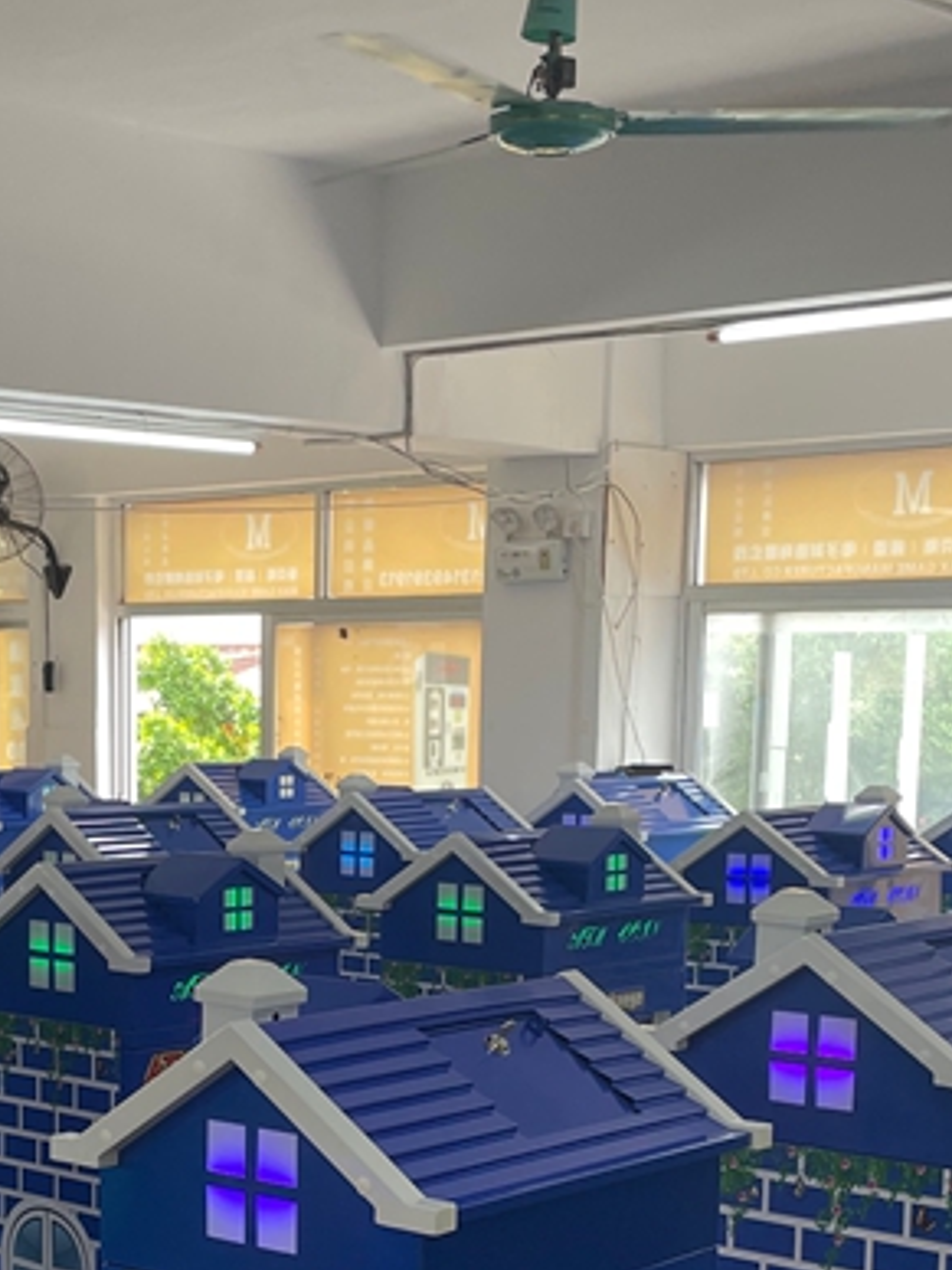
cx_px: 203
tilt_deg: -9.2
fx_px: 2457
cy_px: 1070
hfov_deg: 21.7
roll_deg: -0.1
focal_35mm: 67
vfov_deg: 28.2
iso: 64
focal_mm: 4.2
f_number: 1.6
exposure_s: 1/121
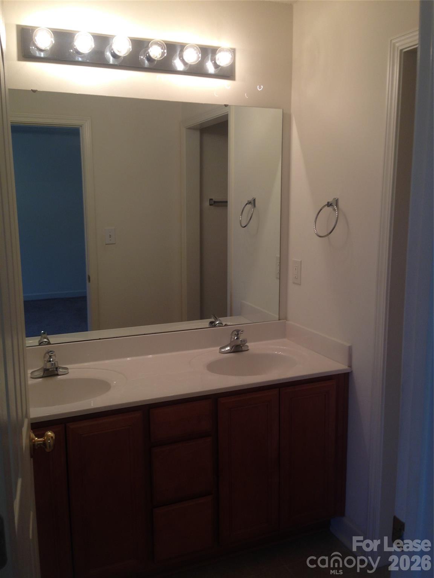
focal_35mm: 33
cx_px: 217
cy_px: 289
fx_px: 552
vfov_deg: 55.4
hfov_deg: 42.9
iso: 50
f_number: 2.4
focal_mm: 4.12
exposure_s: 1/40
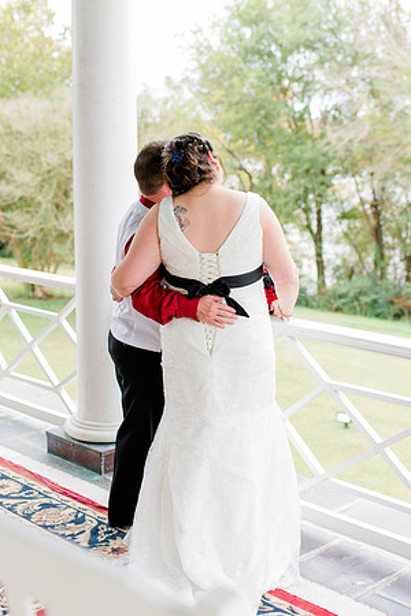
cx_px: 206
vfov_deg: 37.9
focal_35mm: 52
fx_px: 899
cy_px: 308
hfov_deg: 25.8
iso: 200
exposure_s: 1/200
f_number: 2.2
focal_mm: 35
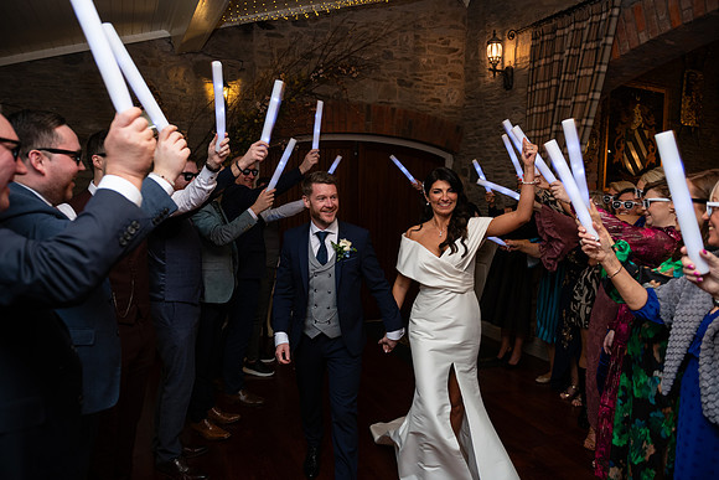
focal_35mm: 24
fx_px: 479
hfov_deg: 73.7
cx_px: 360
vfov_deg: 53.2
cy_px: 240
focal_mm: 24
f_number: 3.5
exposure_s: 1/160
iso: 640
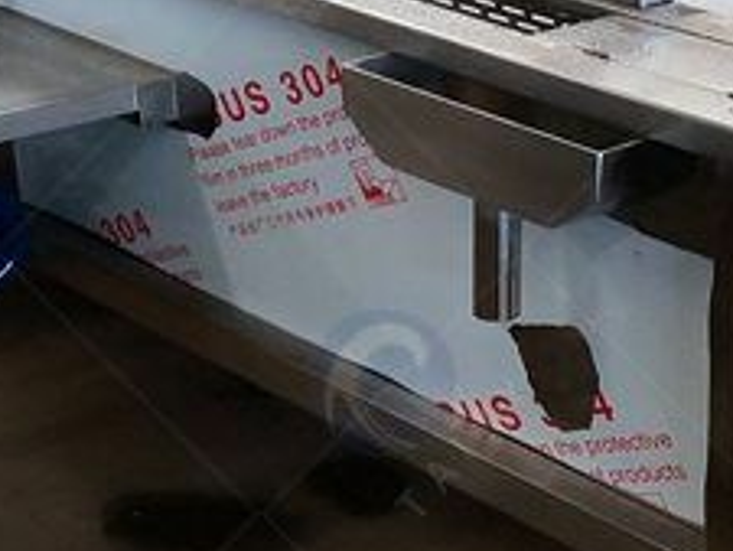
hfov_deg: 19.7
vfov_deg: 14.7
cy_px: -13
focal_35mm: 99
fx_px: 2097
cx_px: 525
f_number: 1.78
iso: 179
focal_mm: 4.05
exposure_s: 1/100
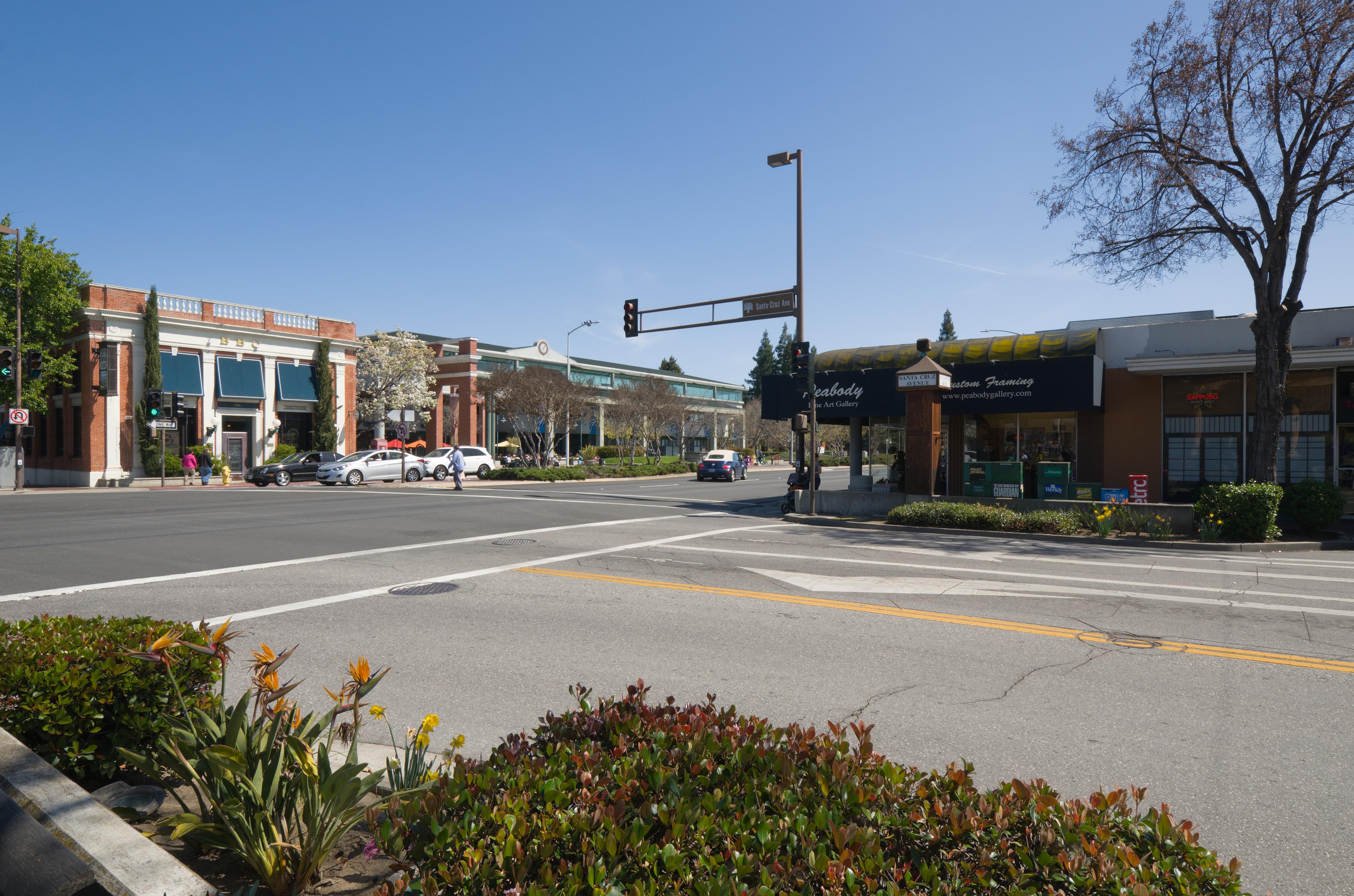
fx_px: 788
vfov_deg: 59.3
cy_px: 448
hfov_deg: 81.3
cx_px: 677
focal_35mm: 21
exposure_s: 1/100
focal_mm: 14
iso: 100
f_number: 11
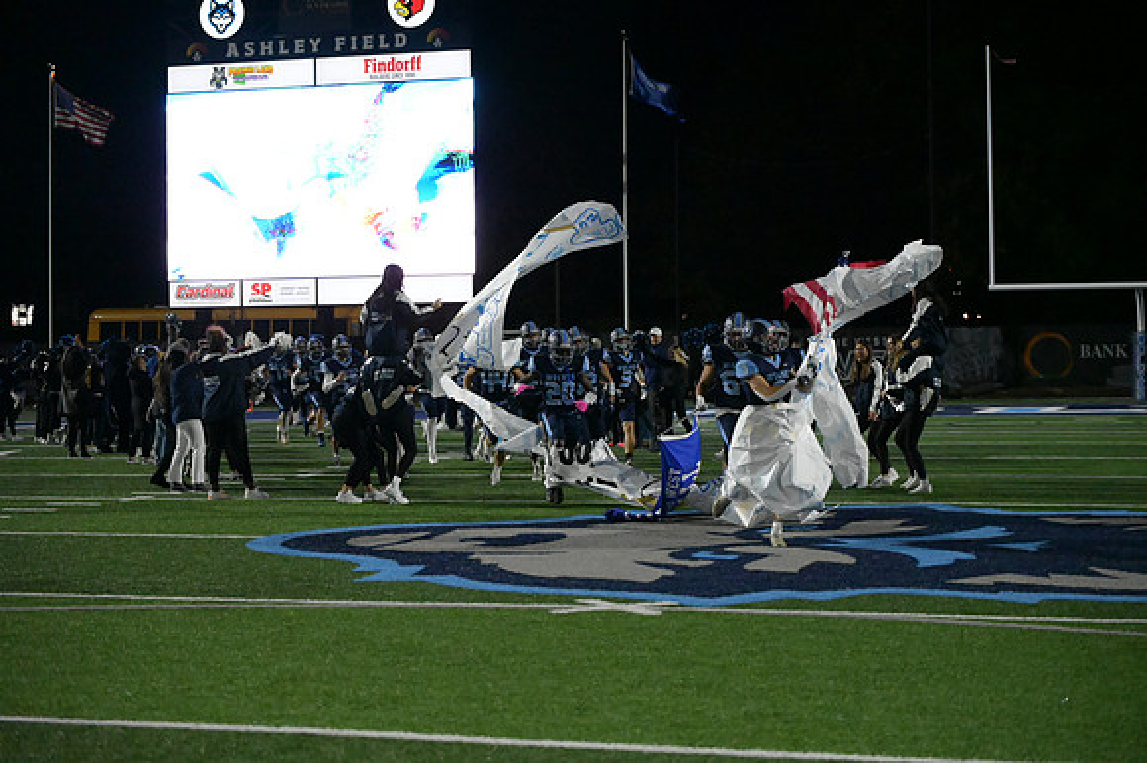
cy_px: 382
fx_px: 2229
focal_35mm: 70
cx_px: 574
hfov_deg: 28.9
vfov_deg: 19.4
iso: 20000
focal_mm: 70
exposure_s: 1/8000
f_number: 2.8
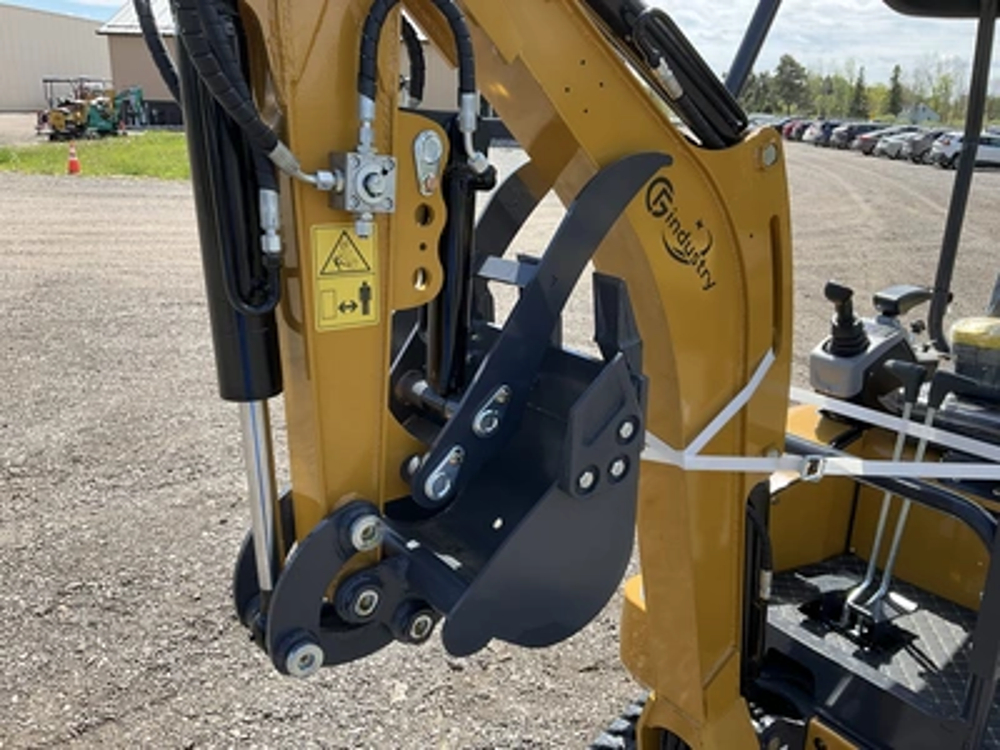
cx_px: 500
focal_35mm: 29
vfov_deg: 48.2
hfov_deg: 61.7
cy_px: 375
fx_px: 838
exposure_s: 1/599
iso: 25
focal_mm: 3
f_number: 1.8
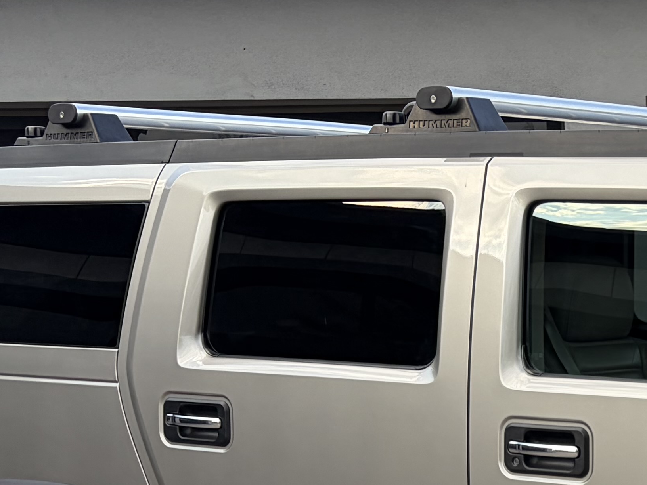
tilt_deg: -9.0
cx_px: 814
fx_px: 1701
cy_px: 533
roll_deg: +0.7
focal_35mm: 91
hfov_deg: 20.0
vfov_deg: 15.8
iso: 50
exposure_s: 1/629
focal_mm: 5.96
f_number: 1.6
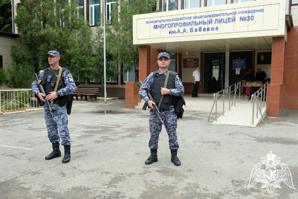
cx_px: 149
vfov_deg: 41.1
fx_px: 265
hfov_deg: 58.7
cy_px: 100
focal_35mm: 32
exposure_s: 1/350
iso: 1000
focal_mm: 21.4
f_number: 5.6
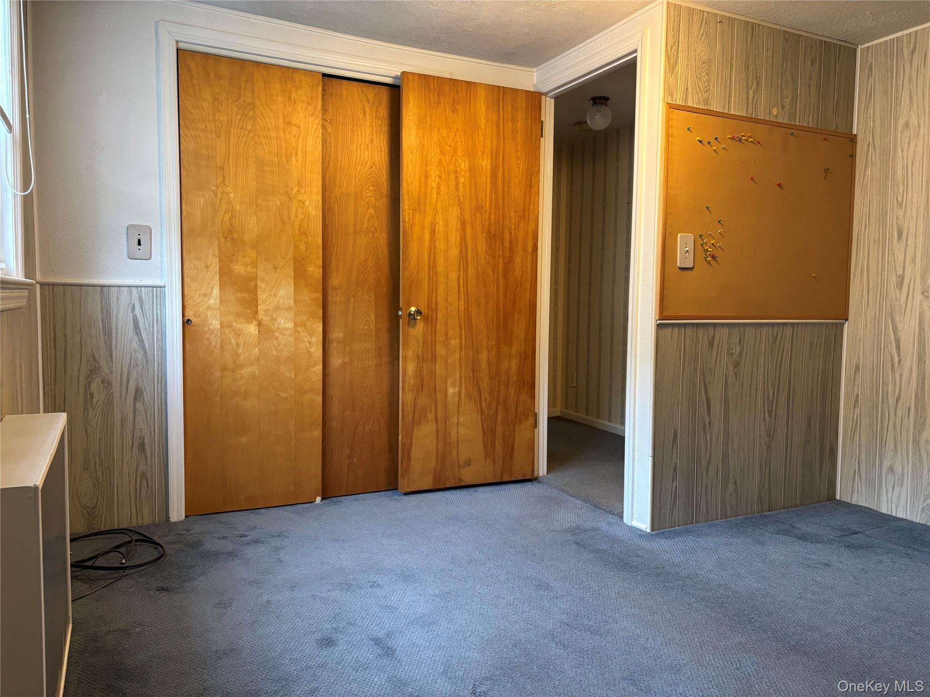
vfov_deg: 53.1
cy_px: 348
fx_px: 699
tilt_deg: -3.0
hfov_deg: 67.3
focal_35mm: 26
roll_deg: -0.8
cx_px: 465
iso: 200
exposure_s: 1/60
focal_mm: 5.96
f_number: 1.6
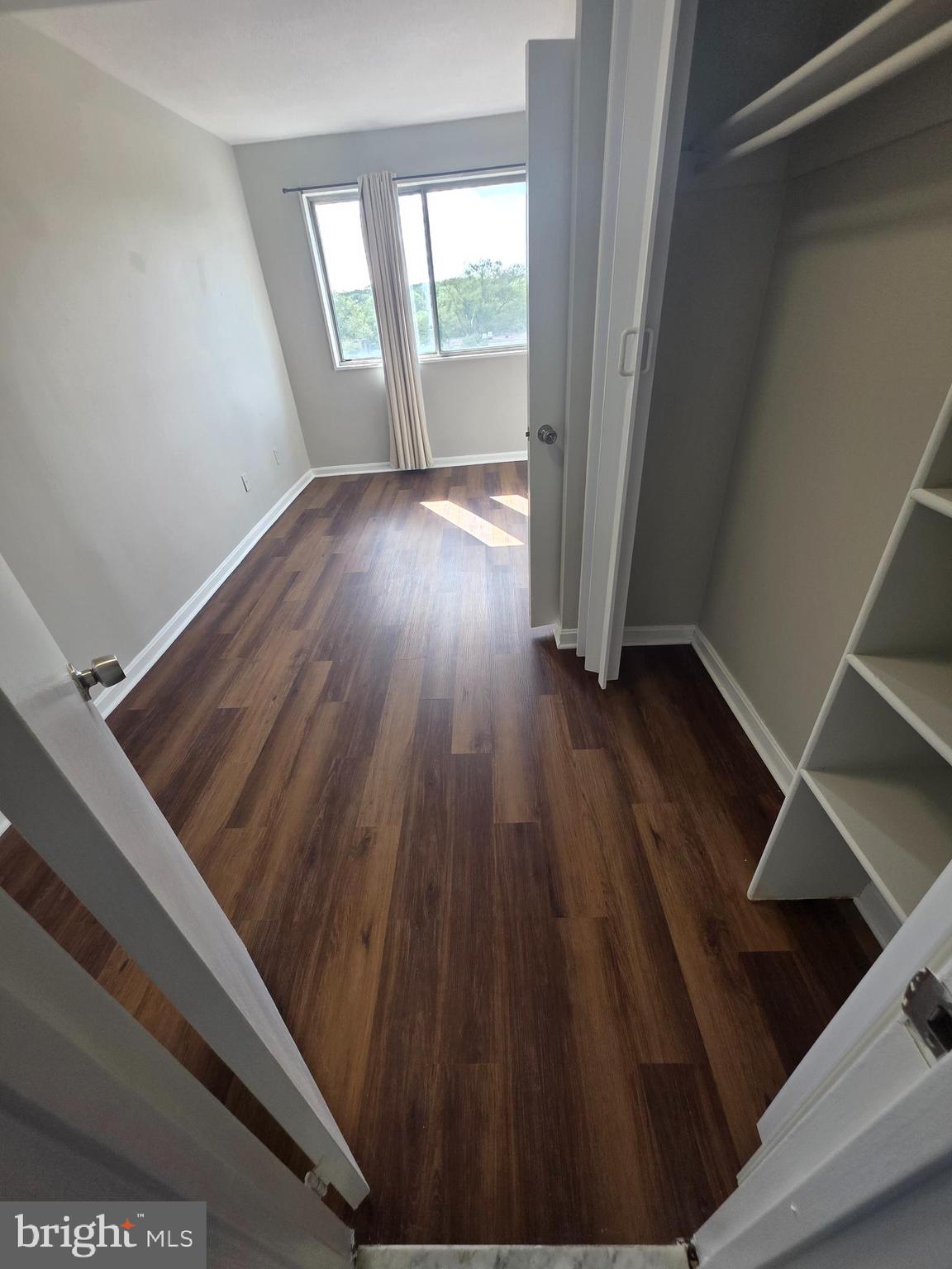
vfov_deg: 106.2
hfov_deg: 89.9
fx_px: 477
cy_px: 634
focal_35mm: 13
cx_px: 476
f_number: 1.9
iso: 50
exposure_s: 1/120
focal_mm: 2.2
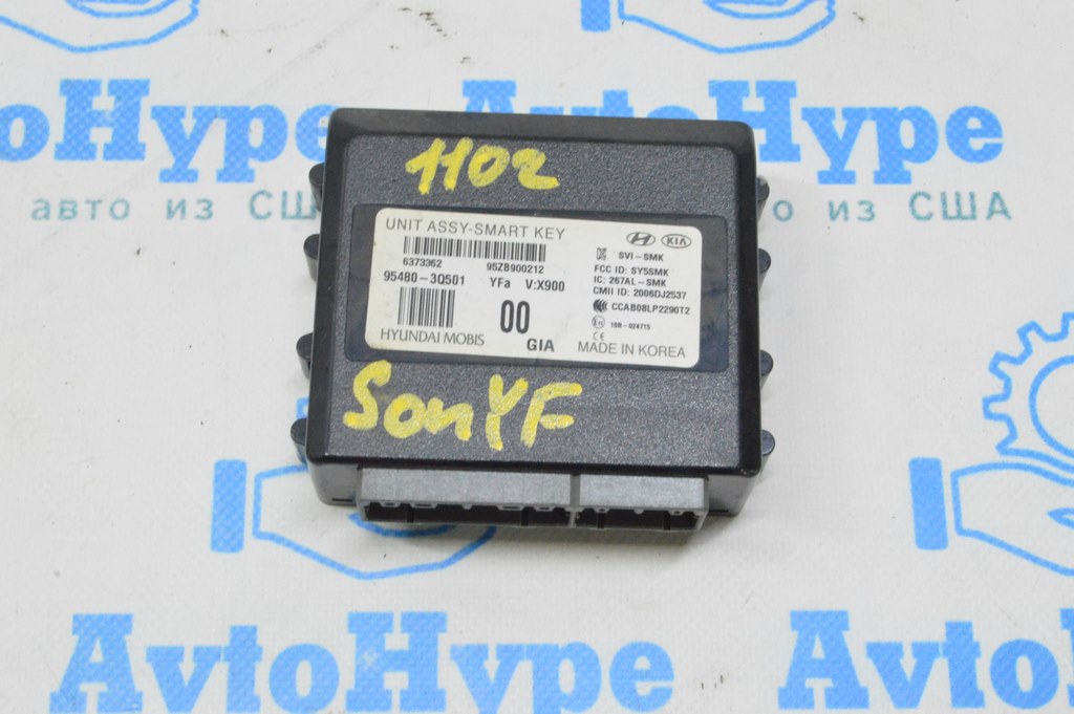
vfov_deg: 22.6
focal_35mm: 60
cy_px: 357
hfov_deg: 33.4
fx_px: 1789
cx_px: 537
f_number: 20
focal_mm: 40
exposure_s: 1/15
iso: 6400
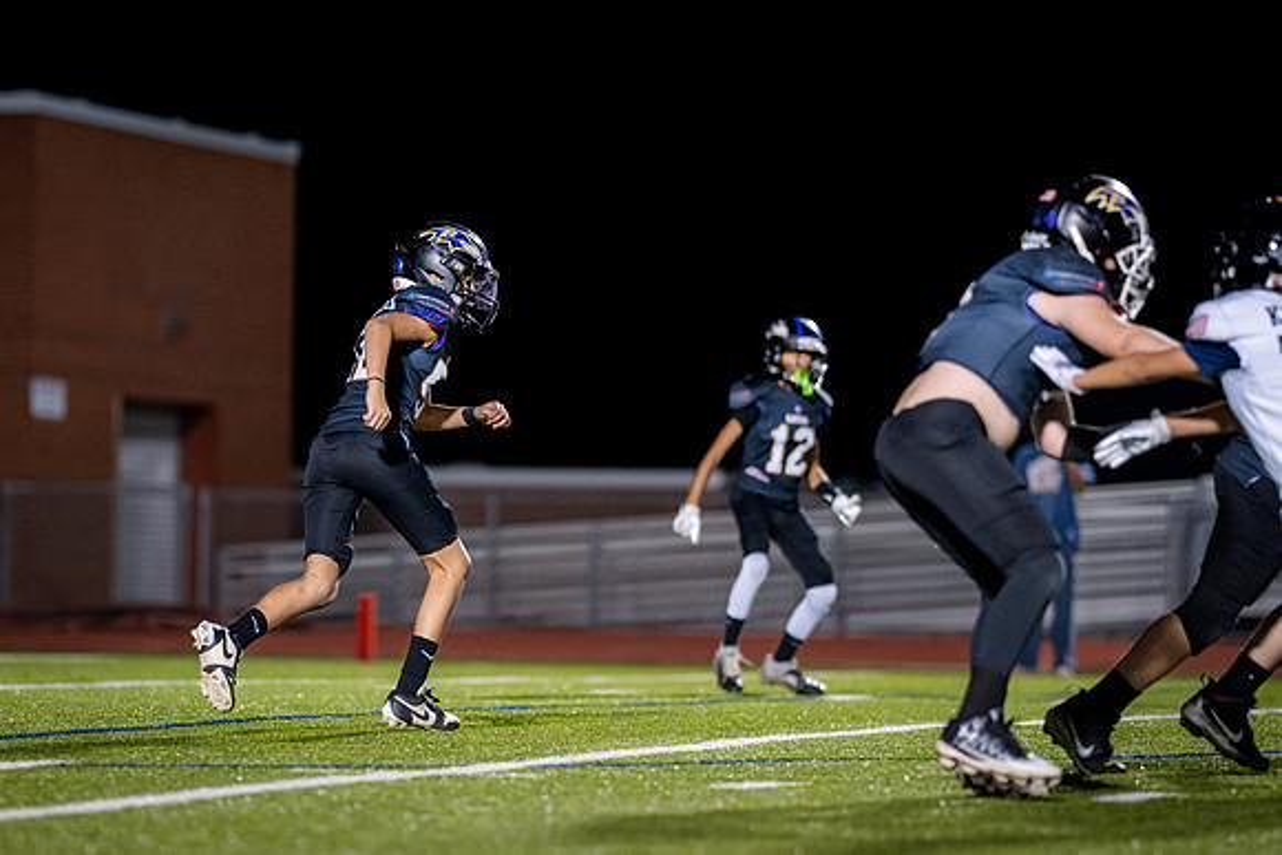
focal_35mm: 234
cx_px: 430
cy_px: 414
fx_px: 8342
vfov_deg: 5.9
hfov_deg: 8.8
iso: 2000
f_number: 1.8
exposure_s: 1/1250
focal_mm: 135
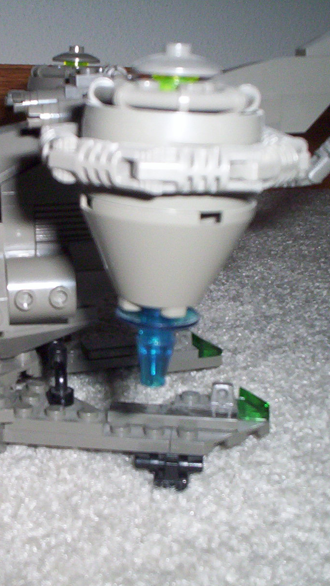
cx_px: 73
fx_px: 871
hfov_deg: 21.2
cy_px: 291
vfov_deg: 37.2
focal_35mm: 56
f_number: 4.5
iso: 140
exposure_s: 1/60
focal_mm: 4.99
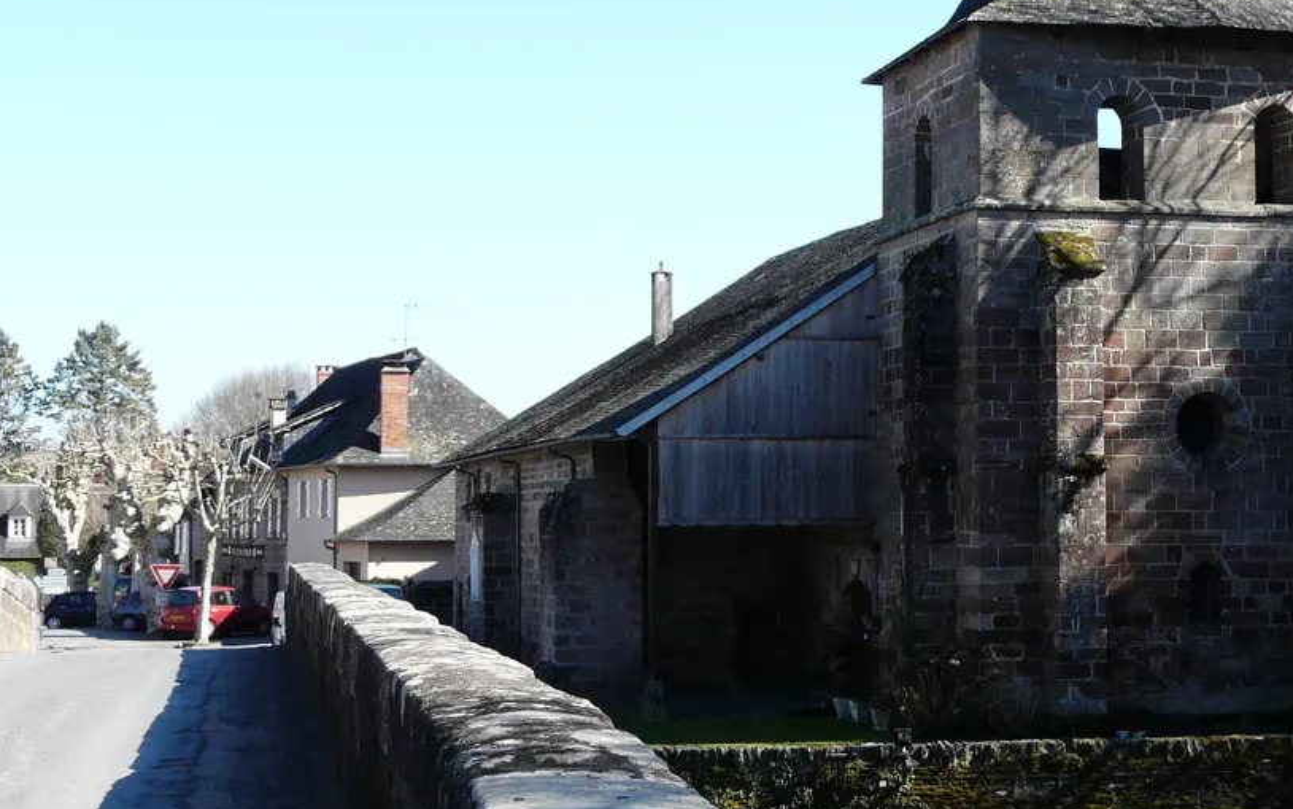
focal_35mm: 70
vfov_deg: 18.6
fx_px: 2467
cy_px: 383
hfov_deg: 29.1
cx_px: 902
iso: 100
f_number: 5
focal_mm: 6.8
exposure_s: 1/250
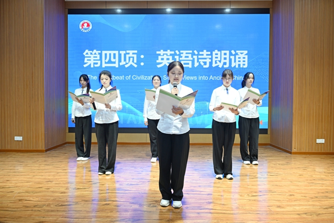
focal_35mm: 24
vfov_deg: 53.1
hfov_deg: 73.8
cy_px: 112
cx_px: 167
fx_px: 223
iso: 720
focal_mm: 24
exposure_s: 1/80
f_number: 4
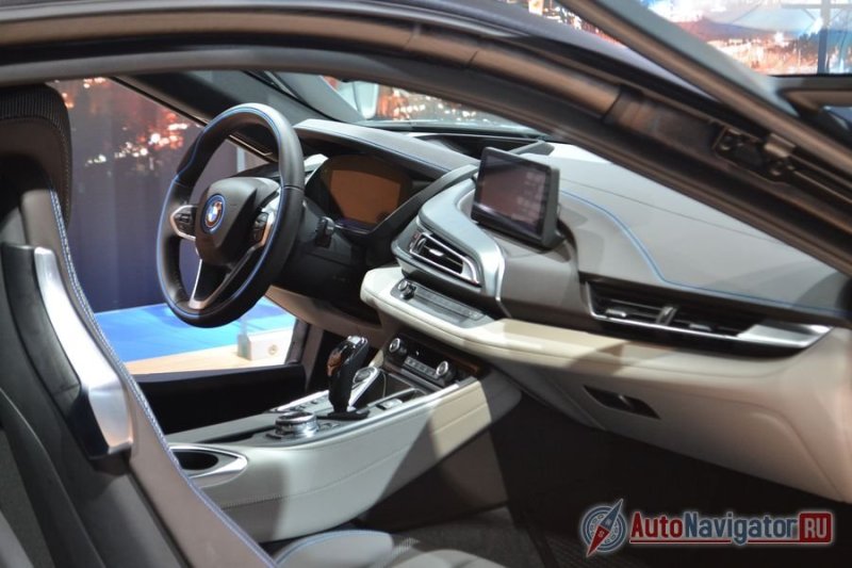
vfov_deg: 16.5
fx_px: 1952
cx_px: 426
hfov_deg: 24.6
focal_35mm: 82
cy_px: 284
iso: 1100
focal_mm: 55
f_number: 5.6
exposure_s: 1/60
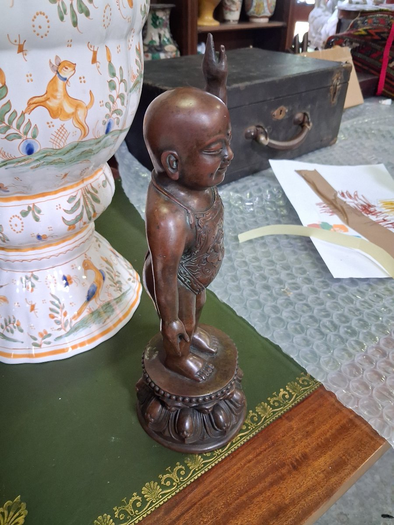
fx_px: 410
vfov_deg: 65.3
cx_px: 197
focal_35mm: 27
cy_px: 262
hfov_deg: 51.4
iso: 640
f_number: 1.8
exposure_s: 1/25
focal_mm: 4
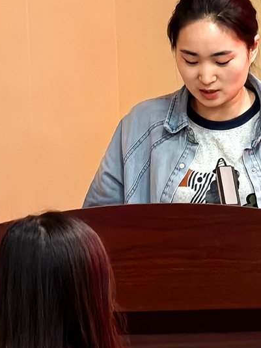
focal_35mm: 375
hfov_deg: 4.0
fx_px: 3771
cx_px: 178
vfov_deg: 5.3
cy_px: 105
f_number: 2.1
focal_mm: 15
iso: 250
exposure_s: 1/50
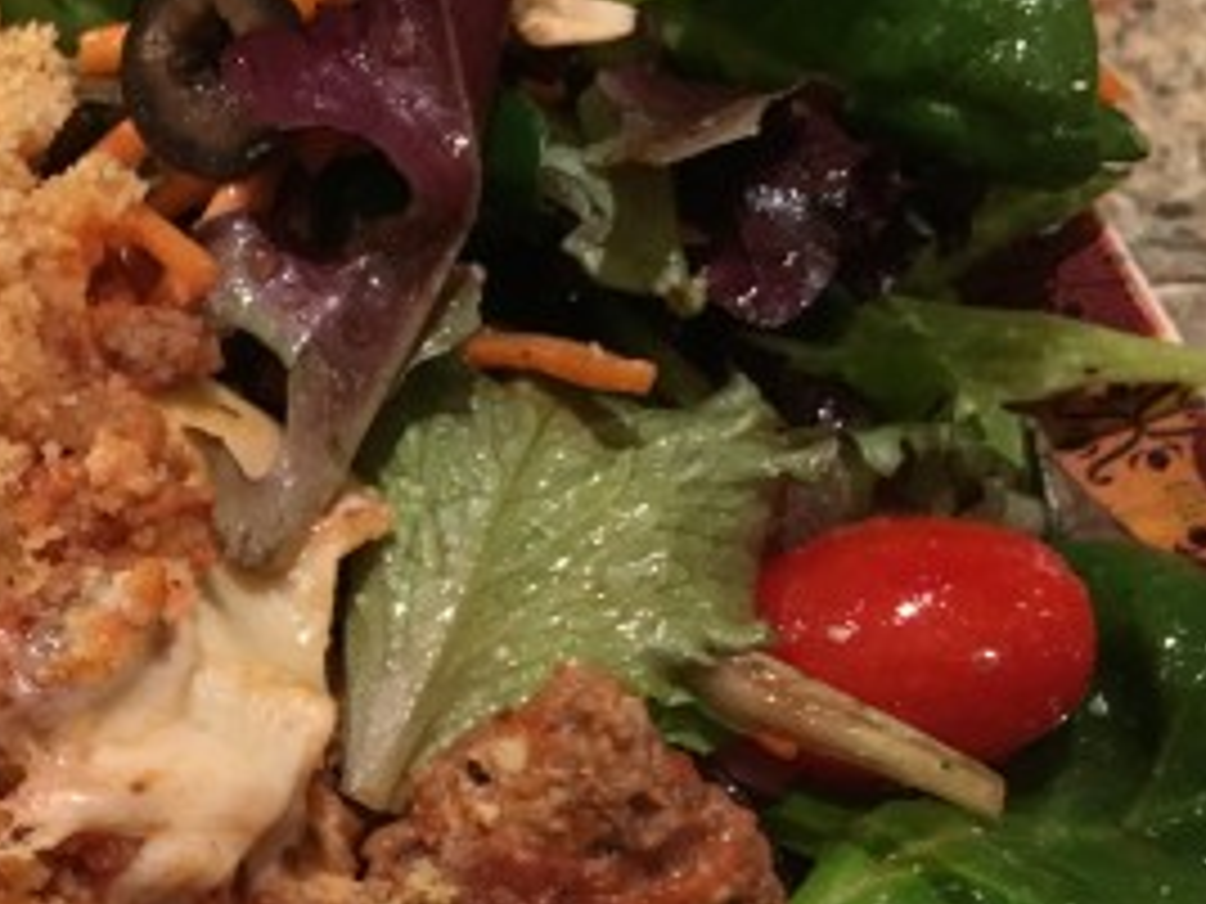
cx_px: -18
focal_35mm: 65
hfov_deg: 27.9
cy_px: 630
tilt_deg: -49.9
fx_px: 2265
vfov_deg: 22.5
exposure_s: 1/20
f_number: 2.2
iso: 200
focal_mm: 4.15
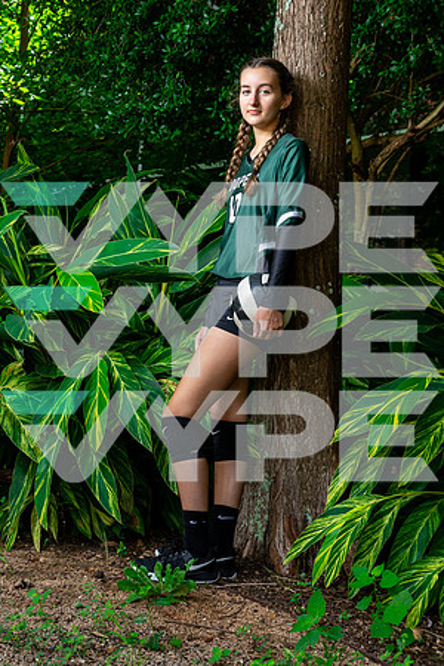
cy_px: 333
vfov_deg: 36.2
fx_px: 1017
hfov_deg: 24.6
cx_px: 222
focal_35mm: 55
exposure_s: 1/200
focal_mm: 55
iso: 100
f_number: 5.6
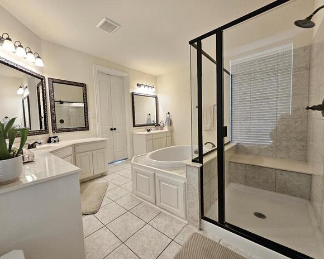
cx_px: 146
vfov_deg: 88.0
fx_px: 134
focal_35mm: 14
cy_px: 132
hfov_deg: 100.4
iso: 320
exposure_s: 1/60
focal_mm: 1.74
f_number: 2.2
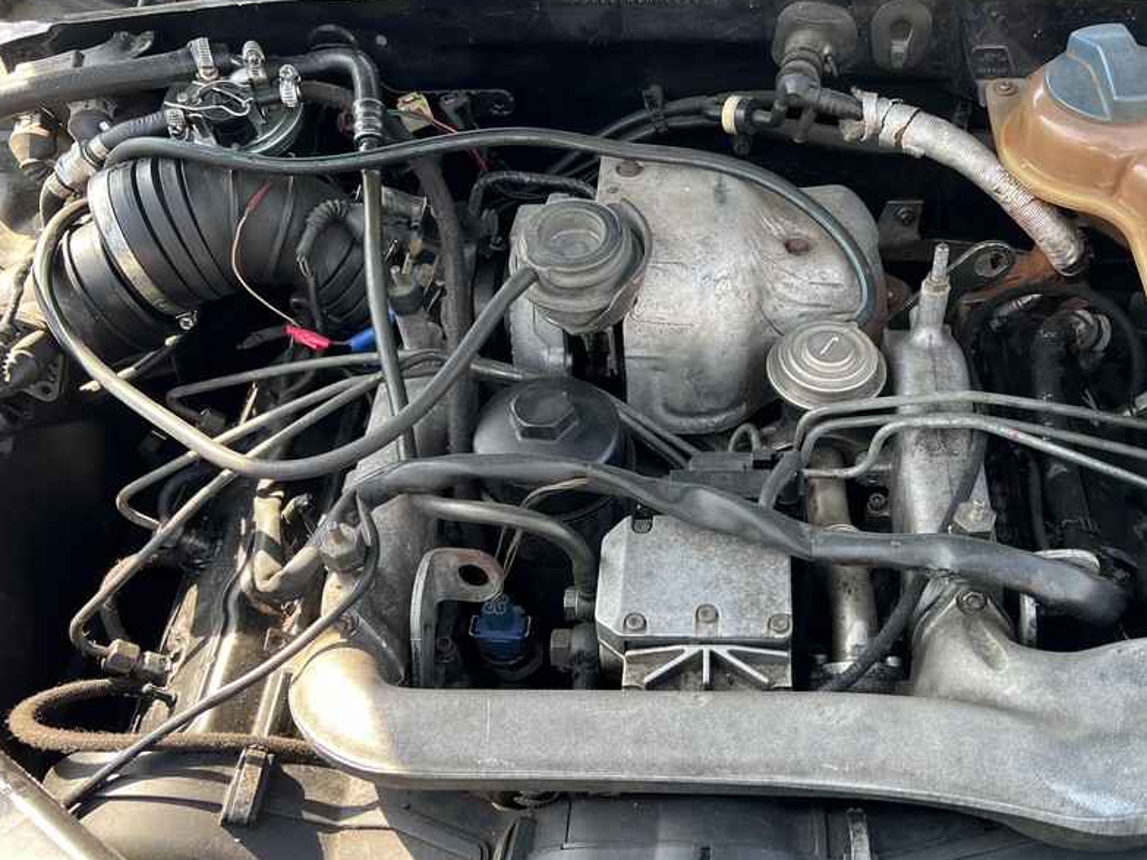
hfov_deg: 53.4
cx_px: 715
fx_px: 1126
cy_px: 475
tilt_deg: -51.7
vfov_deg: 41.7
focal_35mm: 34
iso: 40
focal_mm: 5.7
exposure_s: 1/196
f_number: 1.5
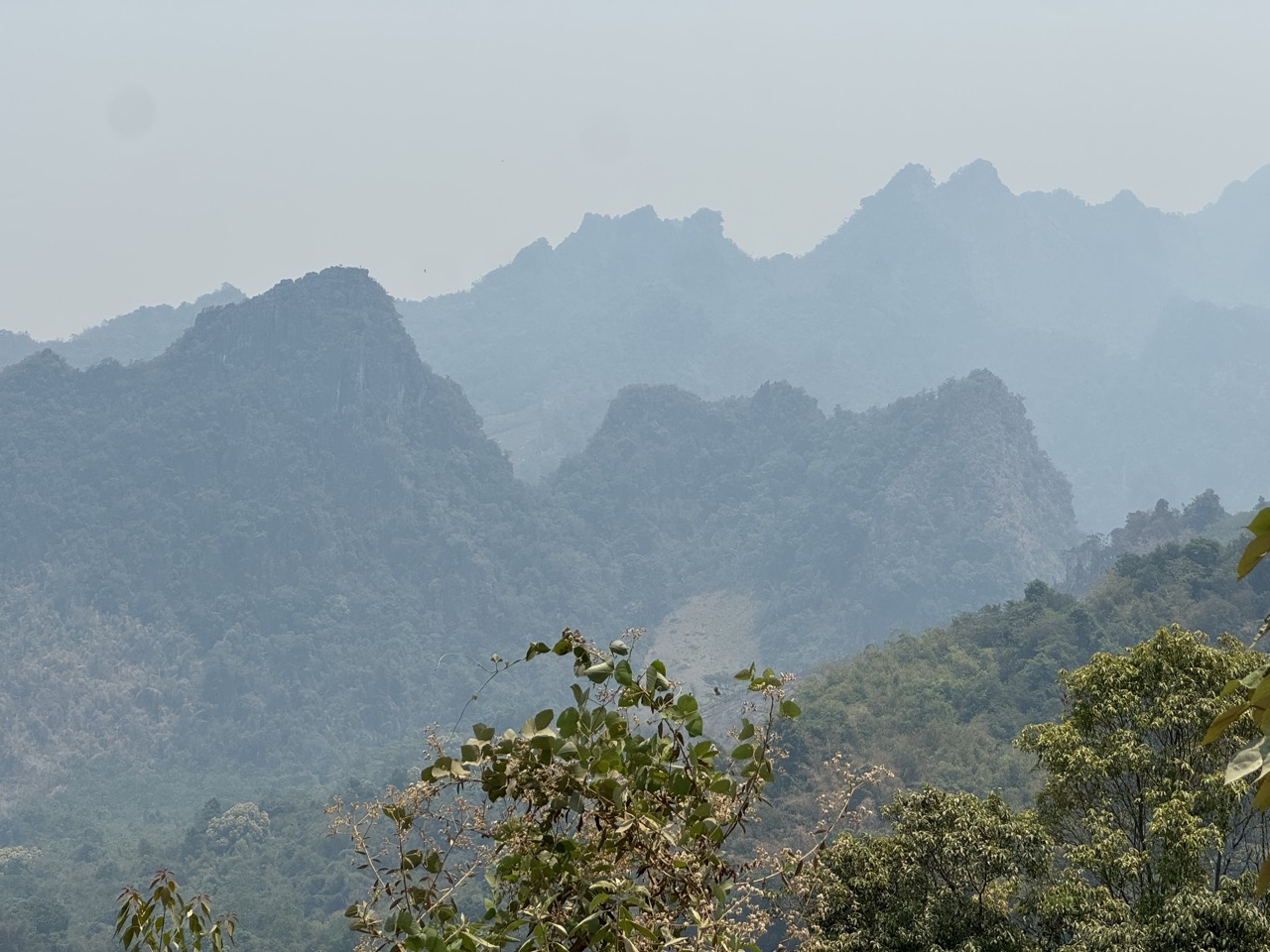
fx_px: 2825
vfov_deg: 19.1
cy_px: 476
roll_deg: +0.1
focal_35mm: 77
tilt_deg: +0.4
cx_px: 635
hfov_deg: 25.3
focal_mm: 9
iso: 25
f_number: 2.8
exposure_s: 1/1553
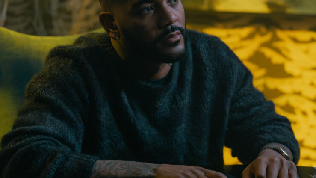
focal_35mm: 109
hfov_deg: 19.6
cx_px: 201
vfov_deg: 11.1
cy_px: 101
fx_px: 913
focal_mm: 72
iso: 6400
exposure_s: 1/160
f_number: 2.8
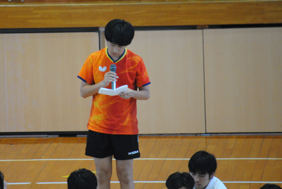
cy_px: 75
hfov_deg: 5.5
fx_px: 2949
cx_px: 87
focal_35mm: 376
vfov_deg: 3.7
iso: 1600
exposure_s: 1/125
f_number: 5.6
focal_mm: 180
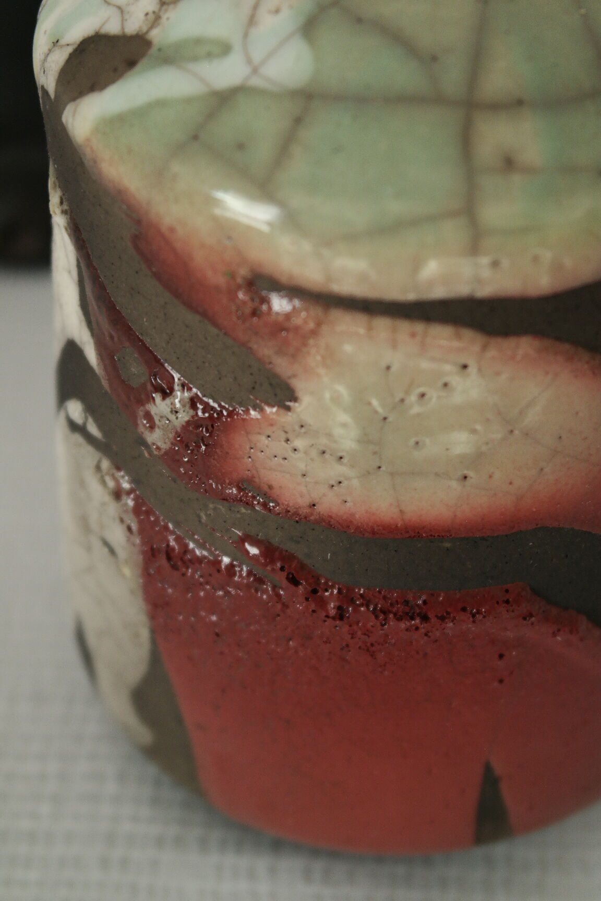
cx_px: 300
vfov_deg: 26.3
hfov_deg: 17.7
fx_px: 1928
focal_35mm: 77
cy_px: 450
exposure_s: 1/30
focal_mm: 50
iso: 800
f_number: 5.6
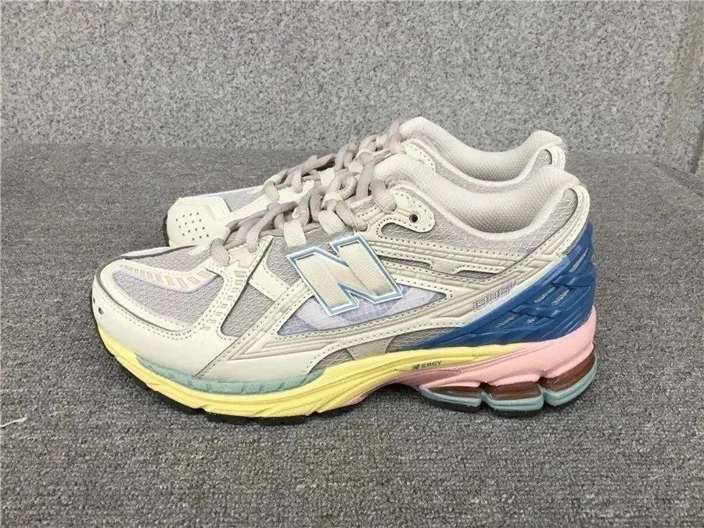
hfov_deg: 58.4
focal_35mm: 31
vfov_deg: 45.4
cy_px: 264
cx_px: 352
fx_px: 630
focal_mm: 3.3
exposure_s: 1/50
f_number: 2.4
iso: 25
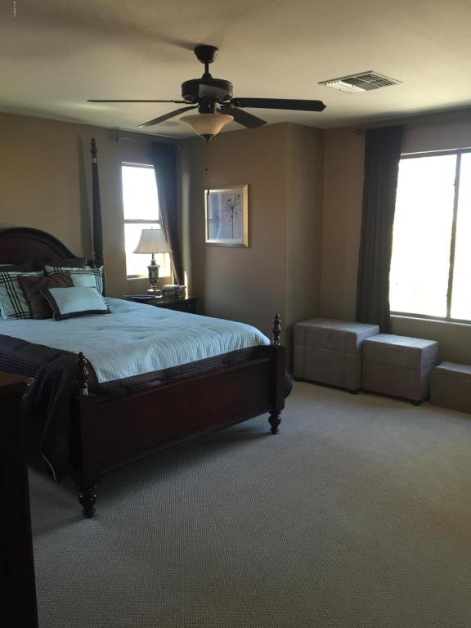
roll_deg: +0.1
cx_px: 236
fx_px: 526
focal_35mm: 29
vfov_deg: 61.7
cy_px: 314
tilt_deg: -8.5
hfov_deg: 48.2
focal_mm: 4.15
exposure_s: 1/30
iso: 40
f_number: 2.2
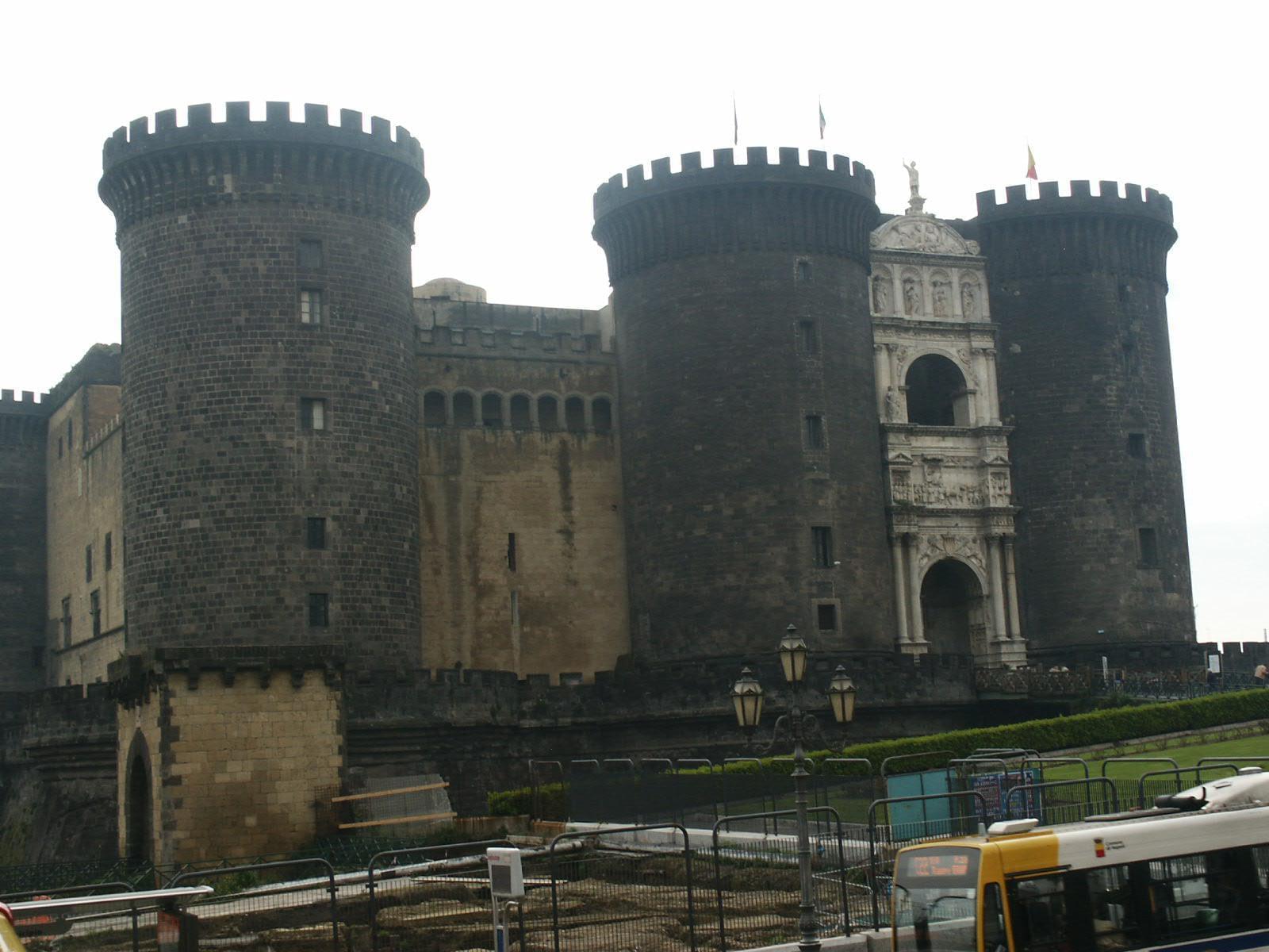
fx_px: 1833
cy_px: 476
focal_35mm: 50
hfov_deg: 38.2
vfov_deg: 29.1
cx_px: 634
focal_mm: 10.45
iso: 64
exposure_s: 1/180
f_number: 8
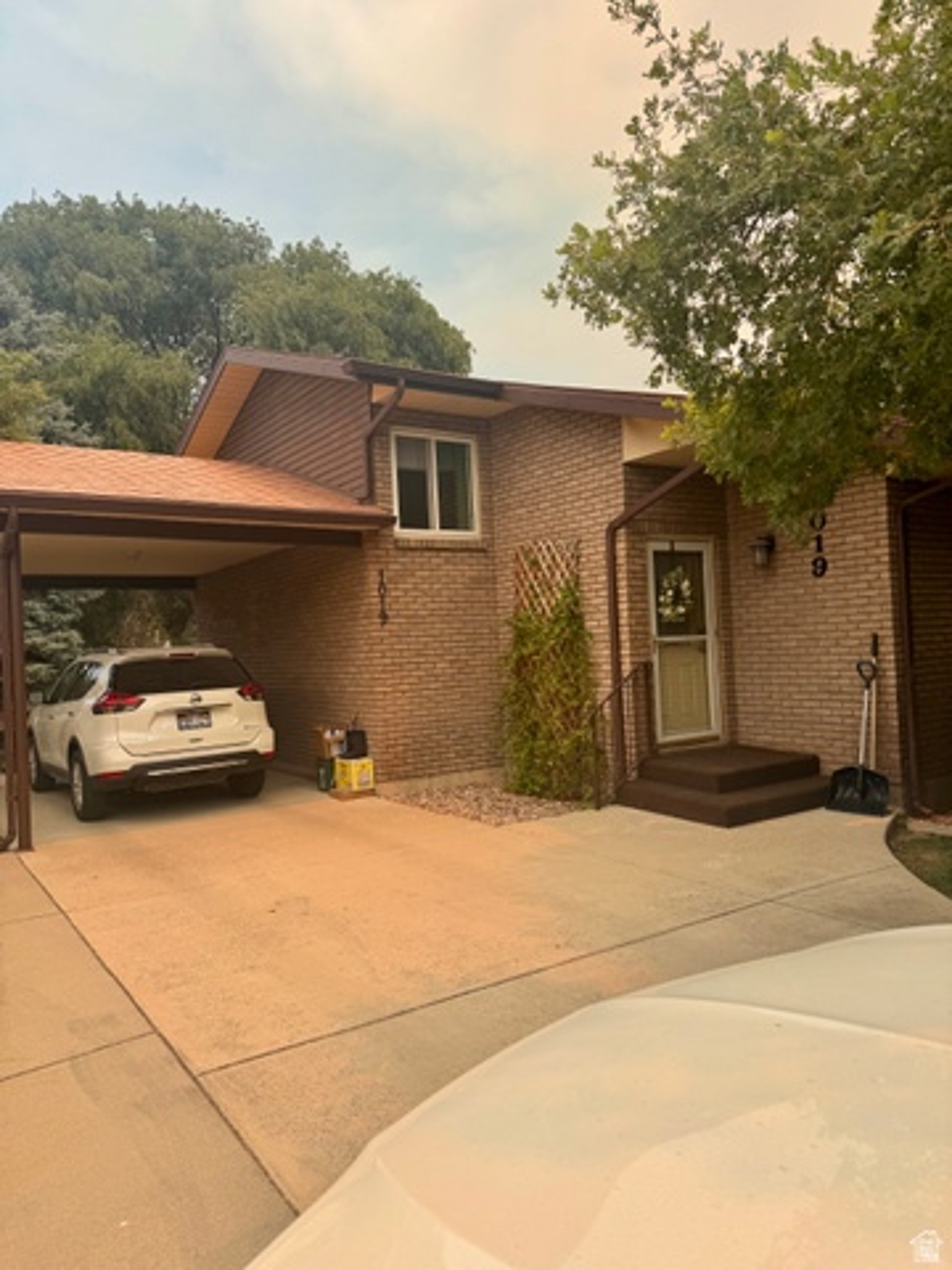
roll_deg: +2.8
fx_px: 880
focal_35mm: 24
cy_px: 635
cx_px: 476
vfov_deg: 71.6
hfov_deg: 56.8
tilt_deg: -0.5
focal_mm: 6.76
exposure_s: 1/2710
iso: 80
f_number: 1.78
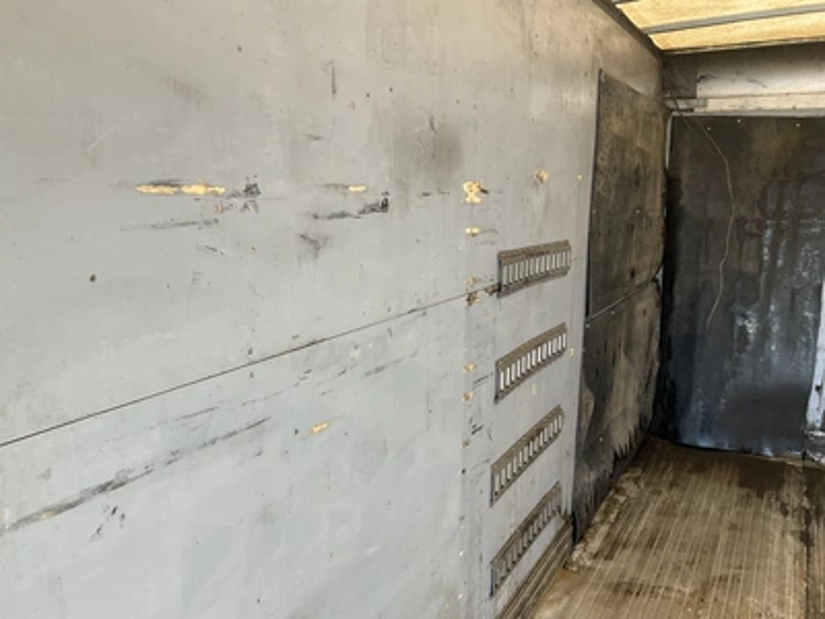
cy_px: 310
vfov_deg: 48.2
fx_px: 691
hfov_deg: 61.7
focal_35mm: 29
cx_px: 412
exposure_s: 1/147
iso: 32
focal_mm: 3
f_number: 1.8
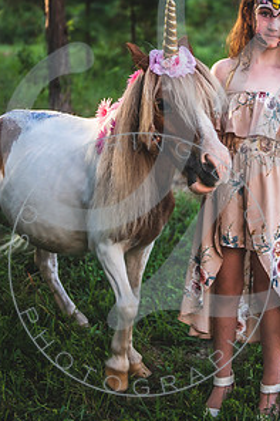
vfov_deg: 27.6
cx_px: 205
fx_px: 853
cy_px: 156
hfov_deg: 18.5
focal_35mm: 73
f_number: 2.8
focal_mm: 48
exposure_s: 1/160
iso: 100
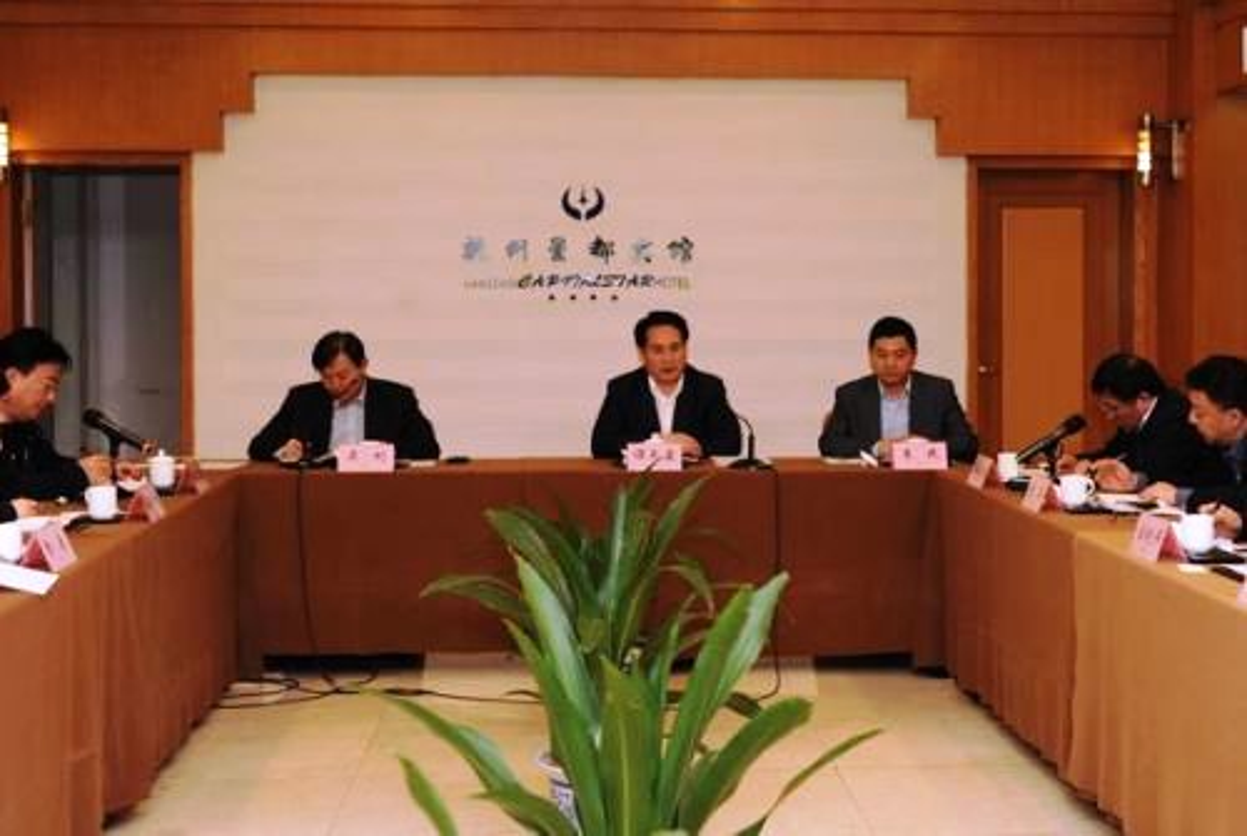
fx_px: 1214
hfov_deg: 54.4
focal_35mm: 35
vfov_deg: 38.0
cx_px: 624
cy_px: 418
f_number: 5.6
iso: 400
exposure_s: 1/60
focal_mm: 35
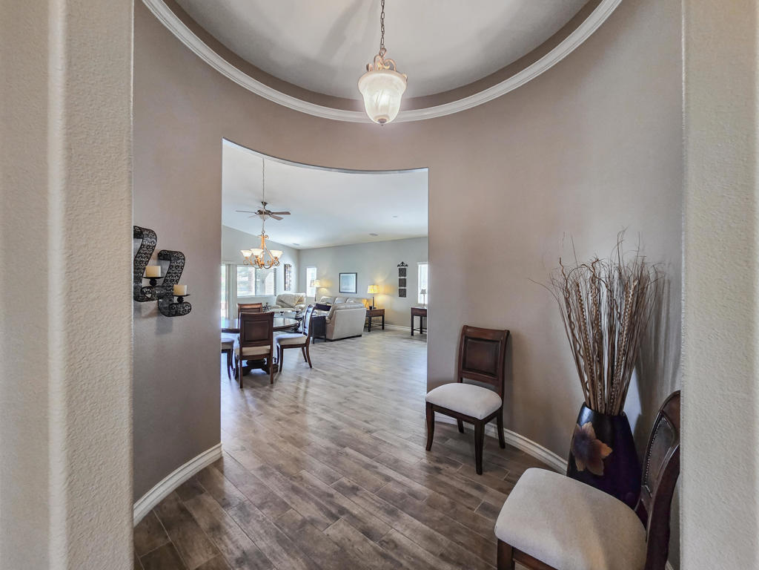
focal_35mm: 13
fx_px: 285
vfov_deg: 89.9
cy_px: 285
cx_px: 380
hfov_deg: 106.2
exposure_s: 1/60
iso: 200
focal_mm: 2.2
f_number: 2.2
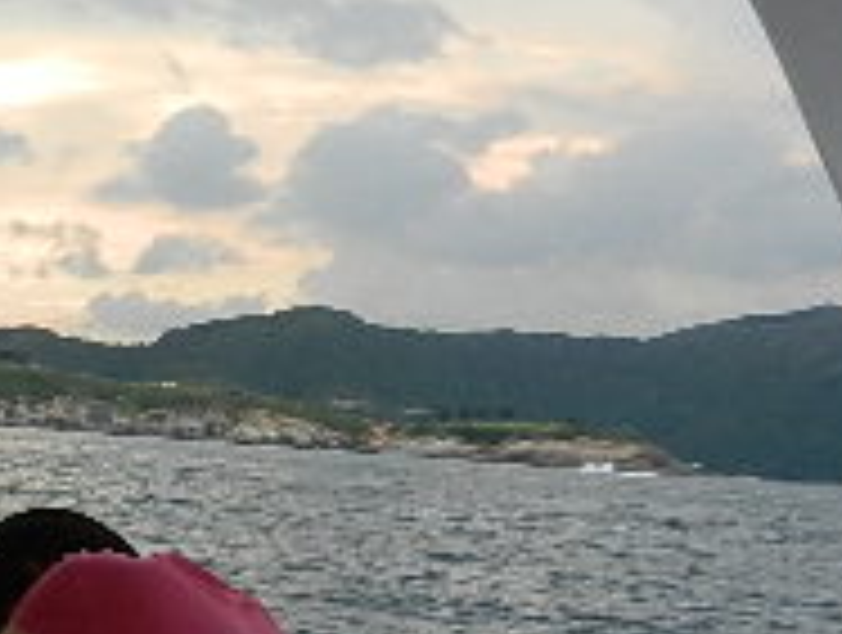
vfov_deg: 14.9
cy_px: 490
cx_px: -315
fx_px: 2413
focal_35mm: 99
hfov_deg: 18.2
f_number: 3.6
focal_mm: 5.1
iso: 160
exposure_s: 1/200
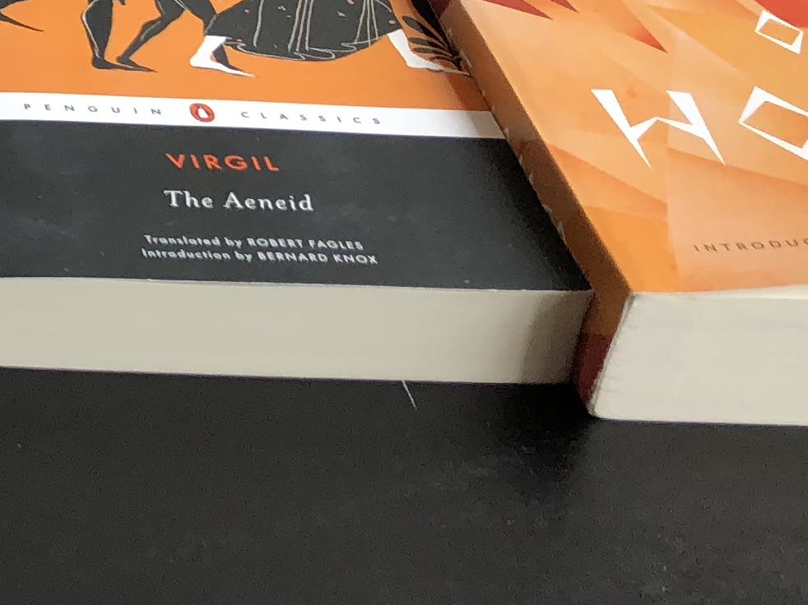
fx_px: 2684
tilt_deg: -31.4
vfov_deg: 12.7
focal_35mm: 115
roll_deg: -1.3
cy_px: -40
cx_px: -652
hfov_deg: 14.9
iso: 64
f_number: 1.8
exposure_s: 1/120
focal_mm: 3.99
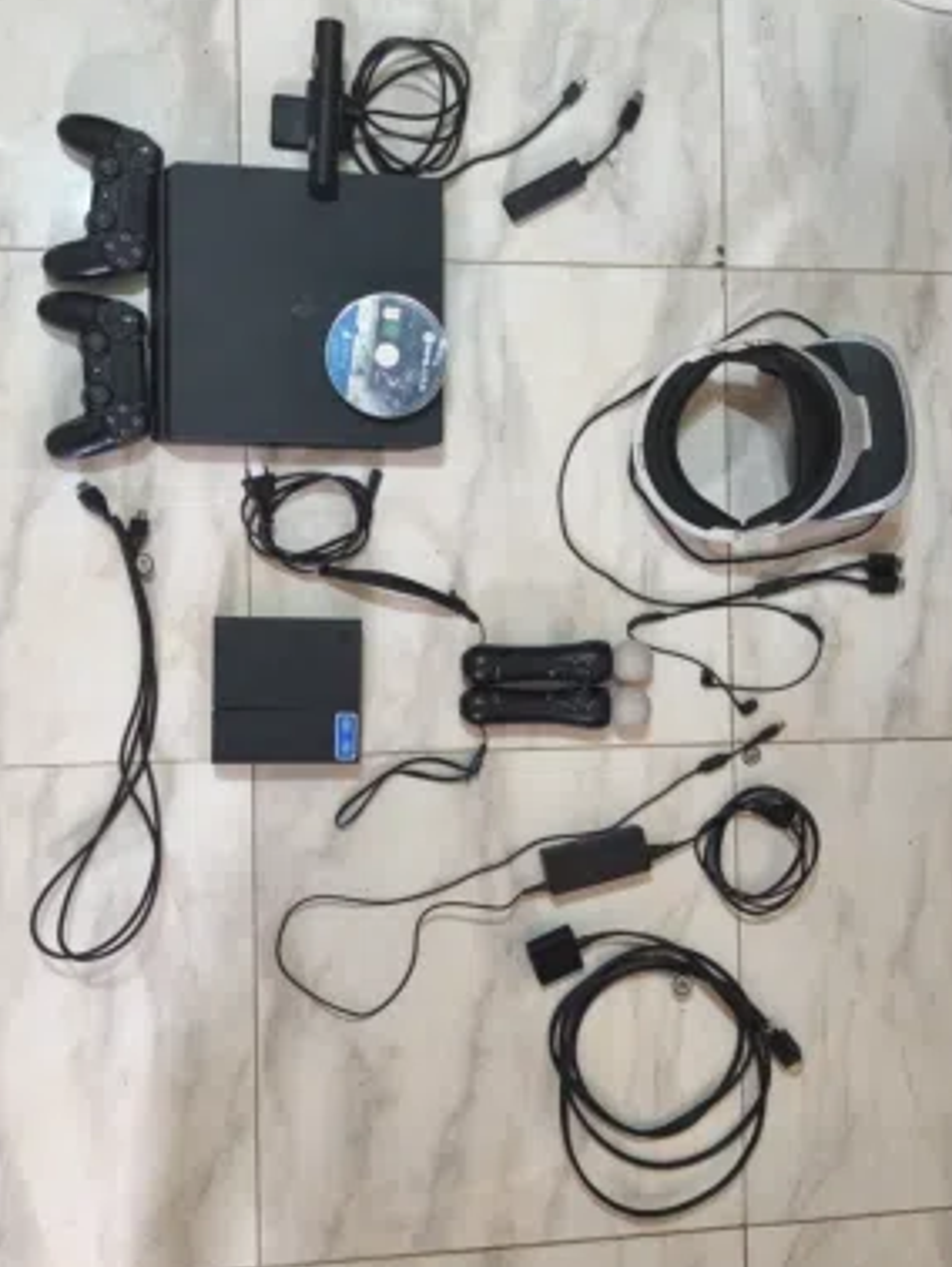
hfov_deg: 38.7
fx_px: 1355
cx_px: 486
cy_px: 644
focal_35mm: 37
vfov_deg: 50.1
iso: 1000
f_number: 1.65
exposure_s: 1/50
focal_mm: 6.18
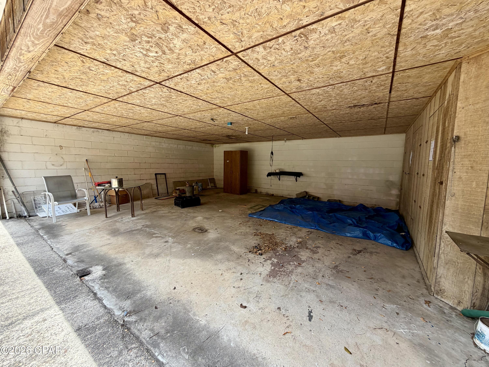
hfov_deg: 102.1
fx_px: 198
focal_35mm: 14
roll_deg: -2.3
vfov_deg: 85.7
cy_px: 184
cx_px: 244
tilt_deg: -5.0
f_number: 2.2
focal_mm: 2.22
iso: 50
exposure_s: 1/210
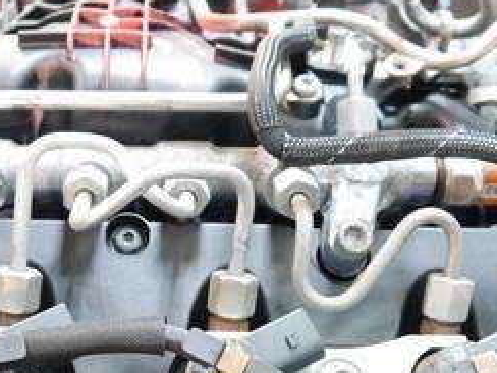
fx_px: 790
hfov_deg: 34.7
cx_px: 173
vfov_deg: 26.0
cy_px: 308
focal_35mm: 55
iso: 2000
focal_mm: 14
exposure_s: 1/60
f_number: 3.5
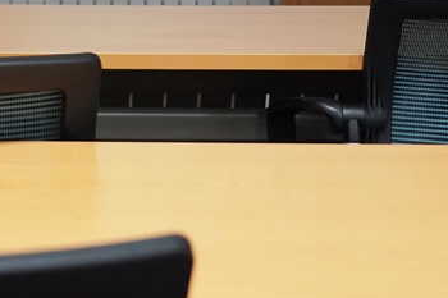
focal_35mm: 103
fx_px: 1281
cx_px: -88
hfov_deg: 18.8
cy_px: -100
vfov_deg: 12.8
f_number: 4
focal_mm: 36
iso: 2500
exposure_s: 1/160
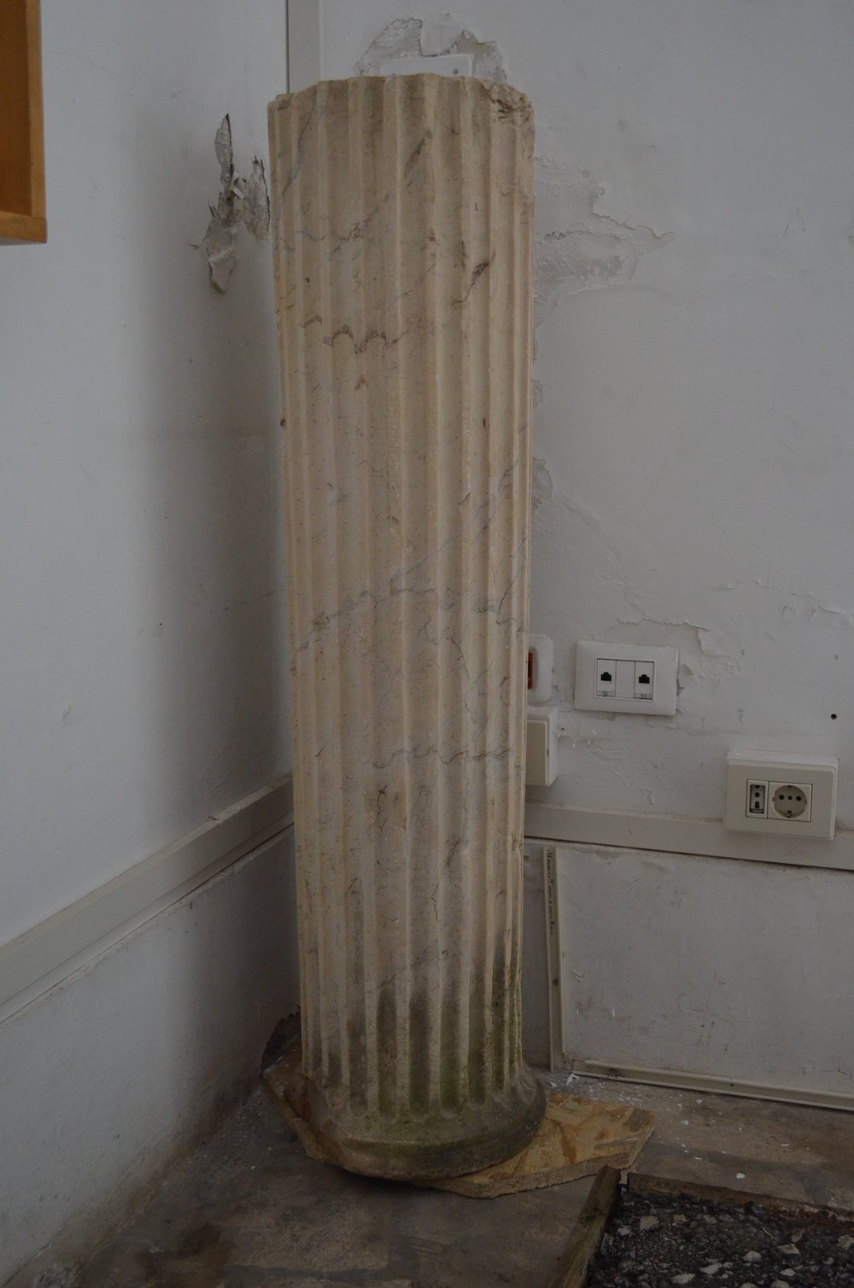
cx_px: 427
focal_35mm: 39
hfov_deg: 34.1
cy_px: 644
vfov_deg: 49.6
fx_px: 1393
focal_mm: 26
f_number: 4.2
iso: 1800
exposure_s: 1/30
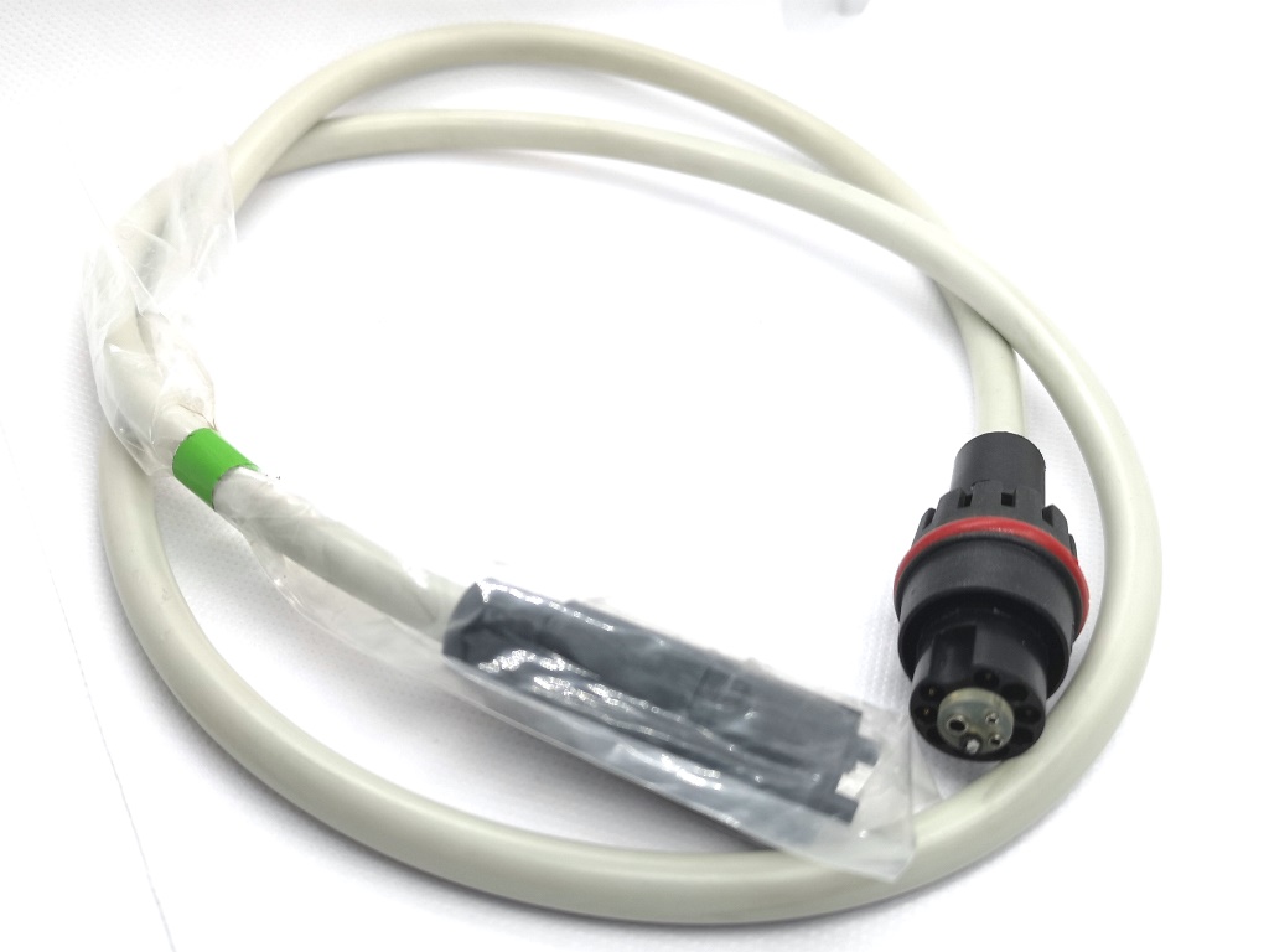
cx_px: 634
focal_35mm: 27
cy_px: 476
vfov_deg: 51.4
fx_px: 990
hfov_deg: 65.3
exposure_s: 1/100
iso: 64
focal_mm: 3.95
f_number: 1.8
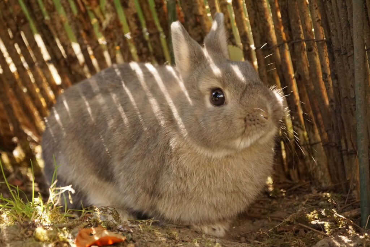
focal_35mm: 450
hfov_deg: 4.6
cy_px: 124
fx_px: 4625
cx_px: 185
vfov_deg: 3.1
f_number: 5.6
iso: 2500
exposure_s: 1/500
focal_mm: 300
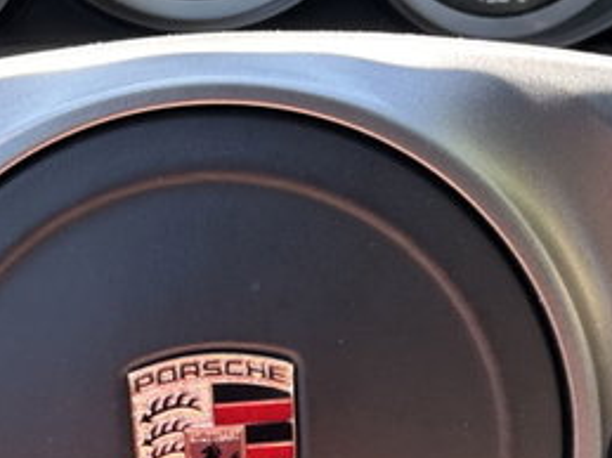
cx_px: 260
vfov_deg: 15.5
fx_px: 1679
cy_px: 246
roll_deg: -2.2
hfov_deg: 20.6
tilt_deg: -25.8
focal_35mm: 95
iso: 64
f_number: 1.78
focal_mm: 6.86
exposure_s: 1/156
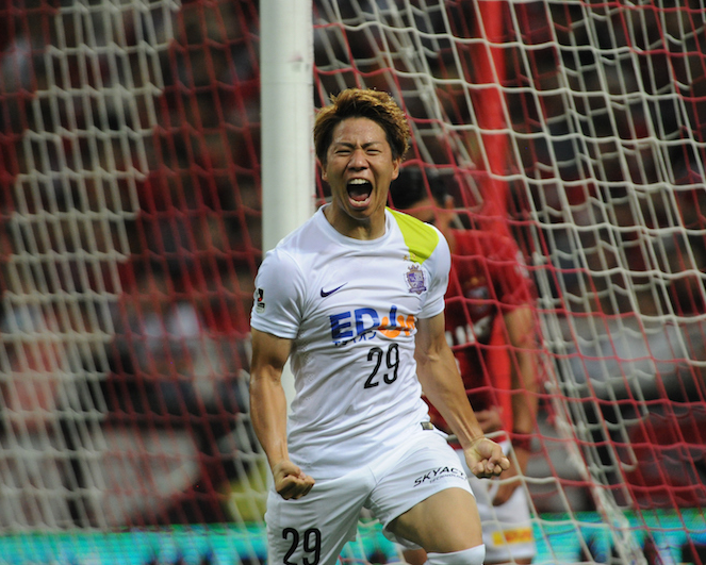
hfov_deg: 2.8
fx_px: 14194
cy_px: 282
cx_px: 301
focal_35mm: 679
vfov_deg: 2.3
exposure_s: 1/1000
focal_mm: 600
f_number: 5.6
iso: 5000
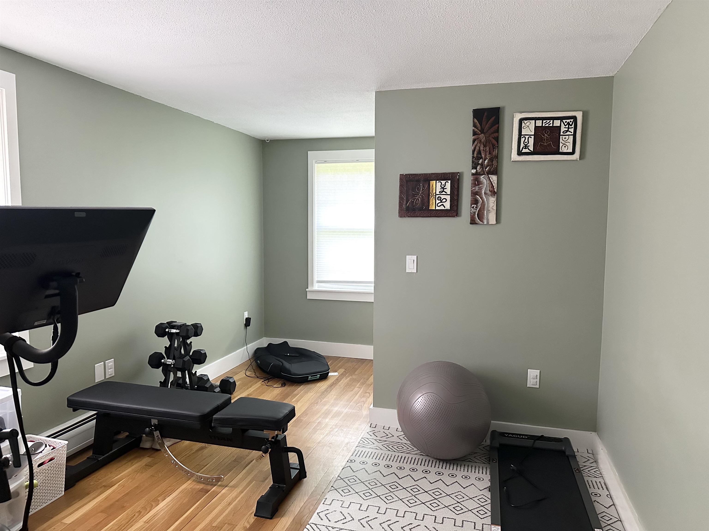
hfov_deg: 71.6
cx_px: 354
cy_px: 266
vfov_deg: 56.8
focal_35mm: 24
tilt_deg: -5.2
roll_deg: -0.2
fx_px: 492
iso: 640
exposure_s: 1/60
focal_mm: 6.86
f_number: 1.78
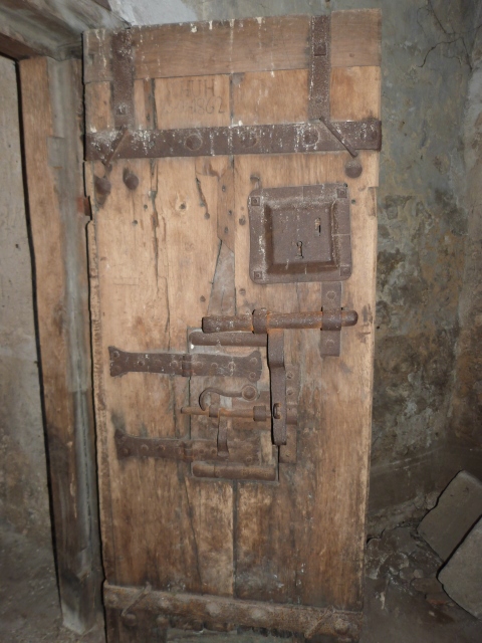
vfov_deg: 69.4
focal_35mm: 25
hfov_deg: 54.9
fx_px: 464
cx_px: 241
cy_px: 322
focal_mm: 4.5
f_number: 2.8
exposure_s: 1/60
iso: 100
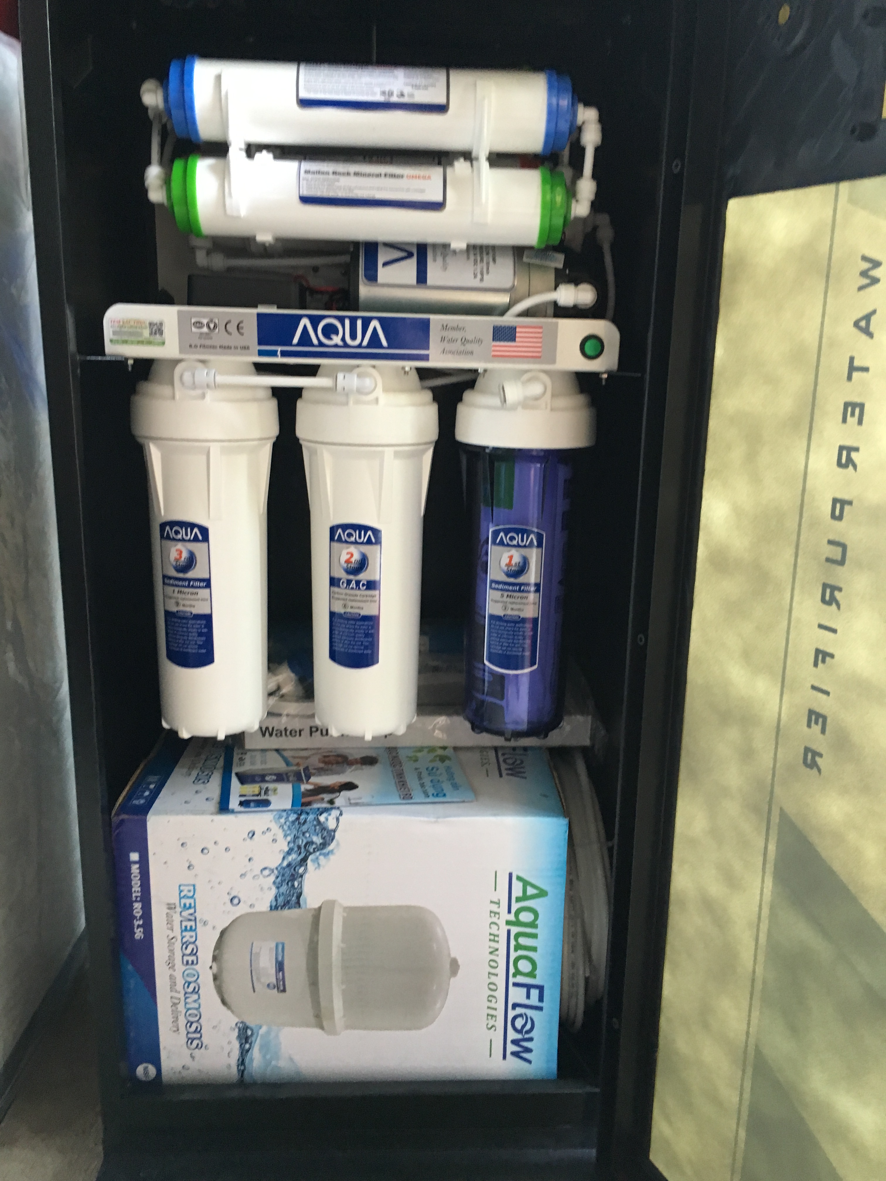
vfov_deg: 61.7
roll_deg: -2.8
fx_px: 990
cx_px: 443
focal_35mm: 29
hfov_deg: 48.2
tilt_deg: -12.7
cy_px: 590
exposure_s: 1/33
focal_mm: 4.15
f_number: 2.2
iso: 200
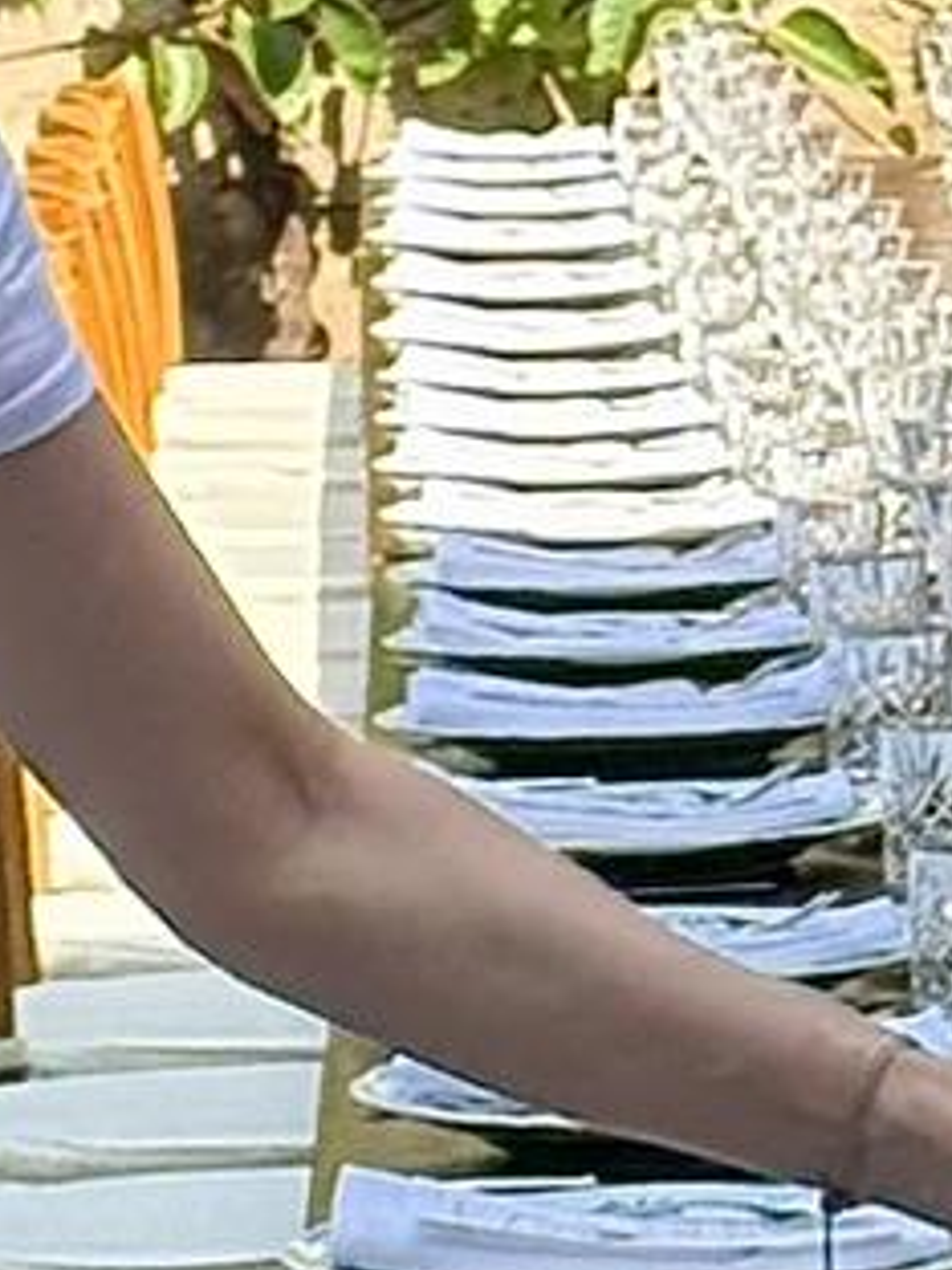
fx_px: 11551
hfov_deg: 4.7
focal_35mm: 315
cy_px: 387
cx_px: 1265
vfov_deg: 6.3
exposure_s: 1/1366
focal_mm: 6.76
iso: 64
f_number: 1.78
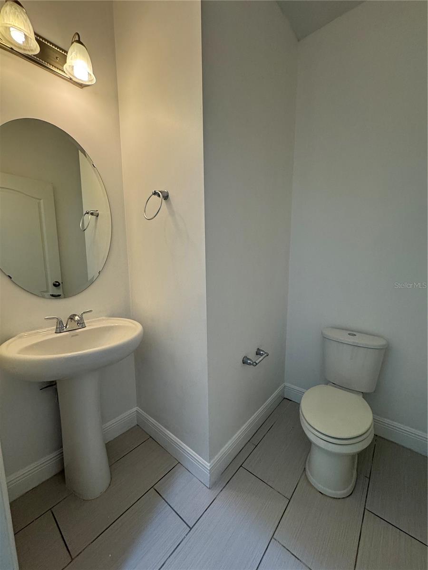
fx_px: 231
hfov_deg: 85.7
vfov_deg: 102.1
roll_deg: +0.9
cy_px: 285
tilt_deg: -8.3
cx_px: 214
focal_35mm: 14
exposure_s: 1/120
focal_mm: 2.22
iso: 250
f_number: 2.2
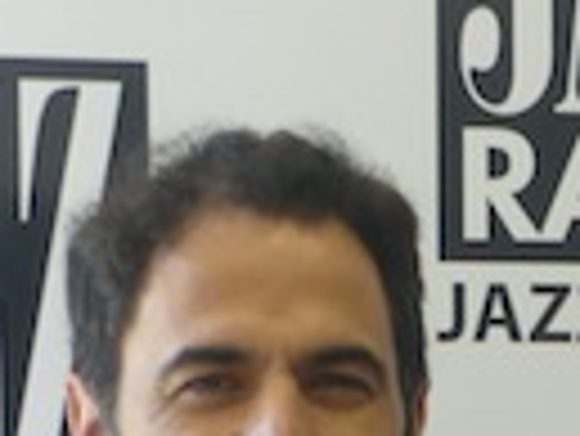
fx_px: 4243
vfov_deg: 5.8
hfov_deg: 7.6
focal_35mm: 253
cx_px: 940
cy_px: 769
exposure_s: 1/50
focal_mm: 8.4
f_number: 3.2
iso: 100
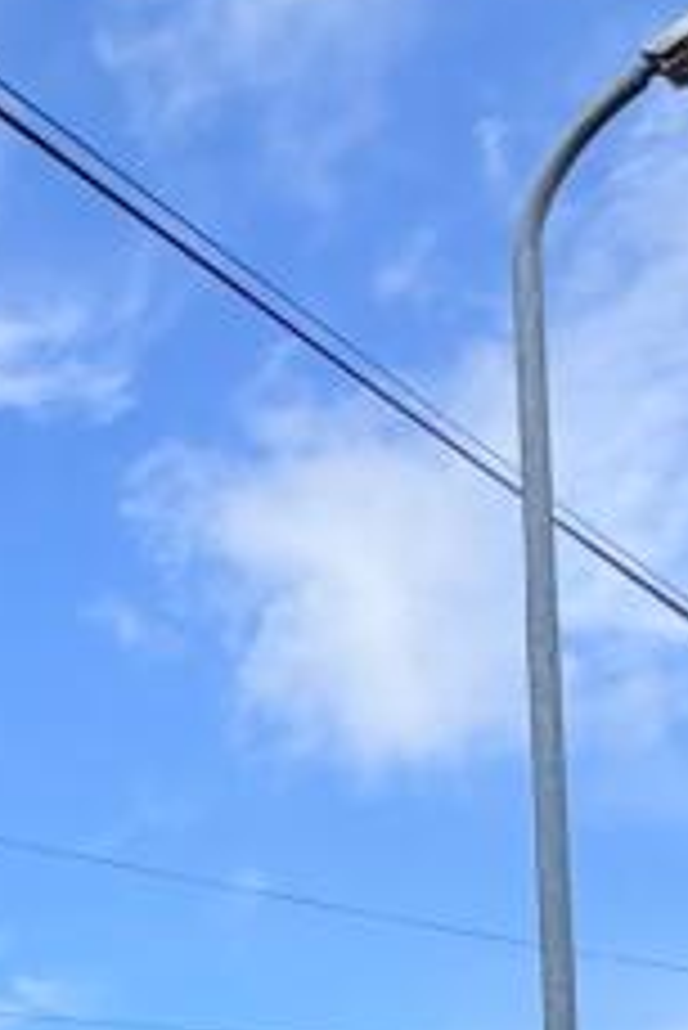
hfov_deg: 16.3
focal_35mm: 65
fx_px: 1860
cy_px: 1516
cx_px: -679
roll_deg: -1.3
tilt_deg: +7.0
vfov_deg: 24.5
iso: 40
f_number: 2.2
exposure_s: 1/1536
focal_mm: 2.22
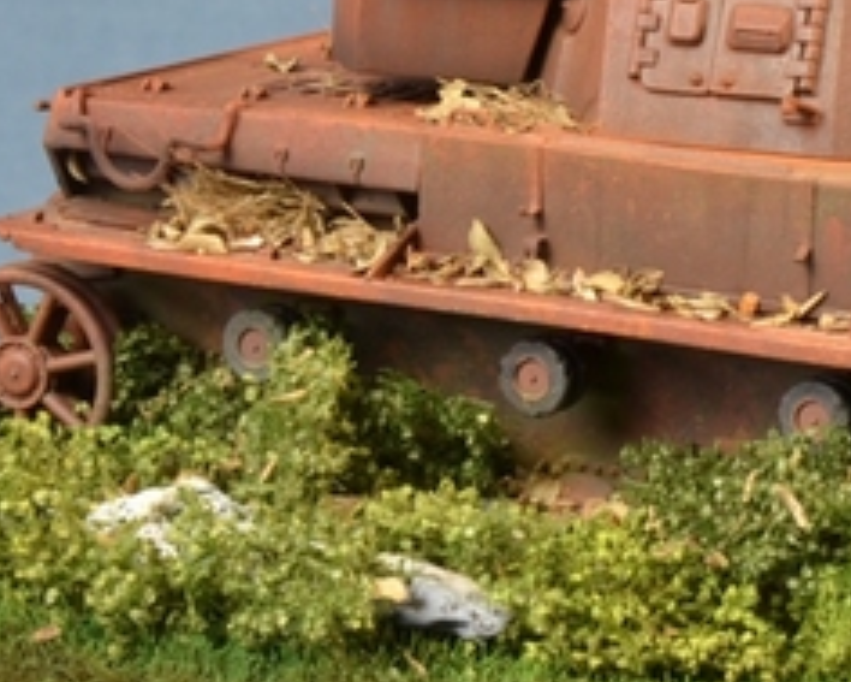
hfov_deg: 6.5
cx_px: 815
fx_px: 7433
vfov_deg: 5.2
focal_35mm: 295
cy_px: 300
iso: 200
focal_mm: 62
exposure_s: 1/1.6
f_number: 18
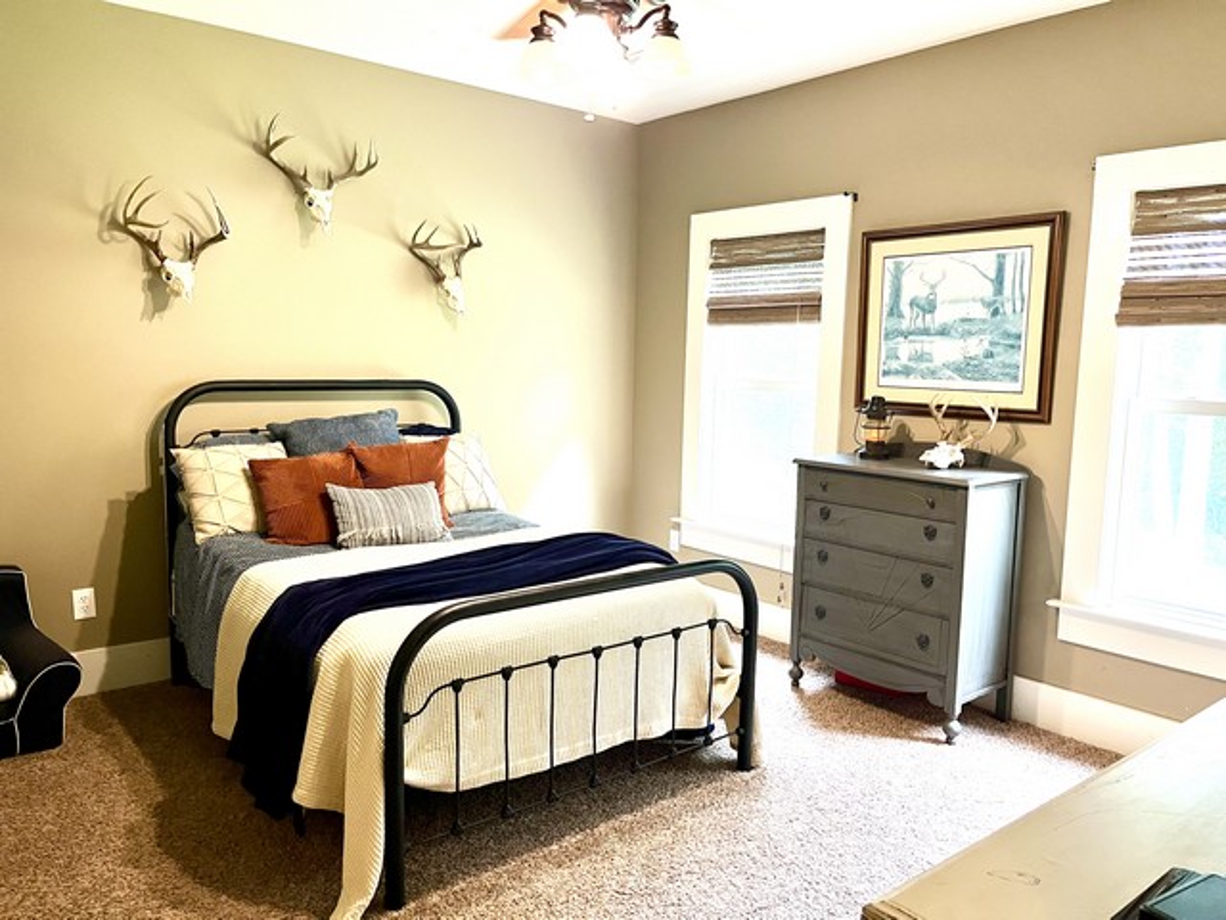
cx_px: 613
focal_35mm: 26
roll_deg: +0.2
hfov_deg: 67.3
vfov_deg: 53.1
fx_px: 921
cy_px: 460
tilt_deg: -5.8
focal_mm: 5.1
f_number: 1.6
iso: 320
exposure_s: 1/60
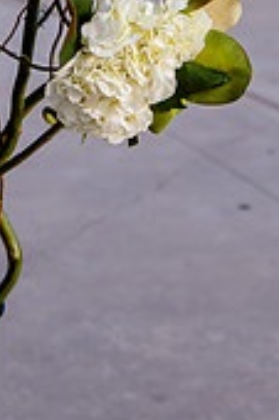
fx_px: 1421
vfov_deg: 16.2
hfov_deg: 11.2
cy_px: -67
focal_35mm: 122
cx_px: 72
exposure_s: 1/250
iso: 200
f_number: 5
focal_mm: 46
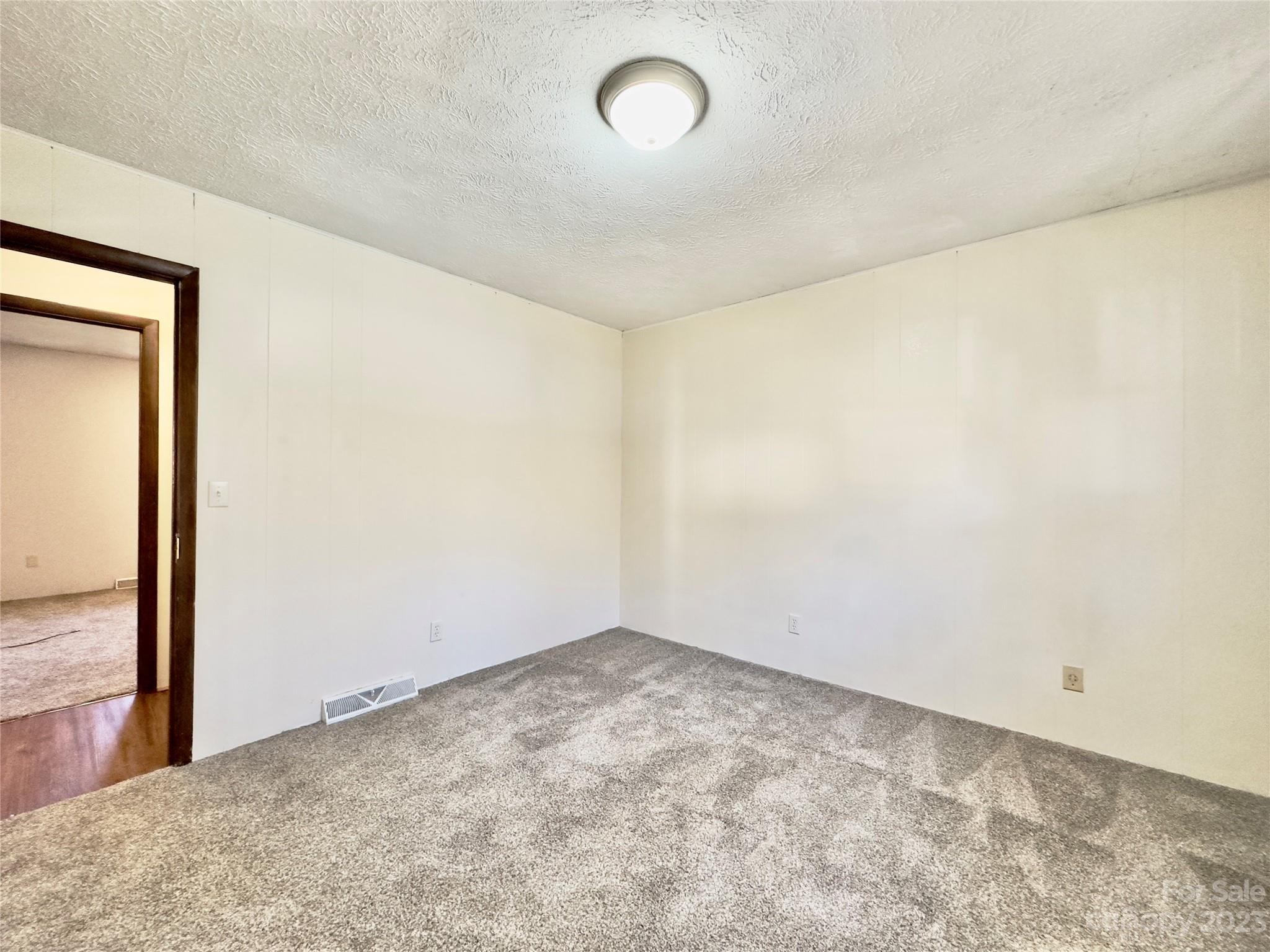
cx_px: 635
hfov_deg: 102.1
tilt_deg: -0.4
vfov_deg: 85.7
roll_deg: -0.4
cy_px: 476
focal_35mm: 14
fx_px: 514
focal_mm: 2.22
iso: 250
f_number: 2.2
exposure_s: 1/60
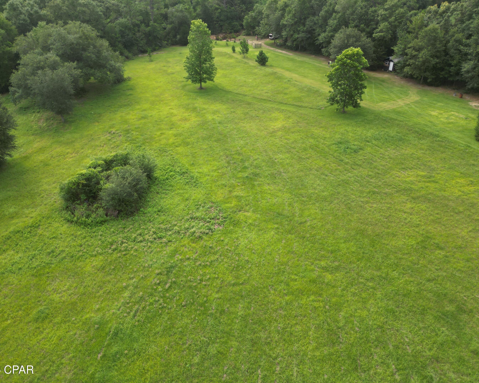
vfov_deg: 54.9
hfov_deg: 66.0
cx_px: 232
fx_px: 369
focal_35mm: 26
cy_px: 189
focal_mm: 6.72
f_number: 1.7
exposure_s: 1/800
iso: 100
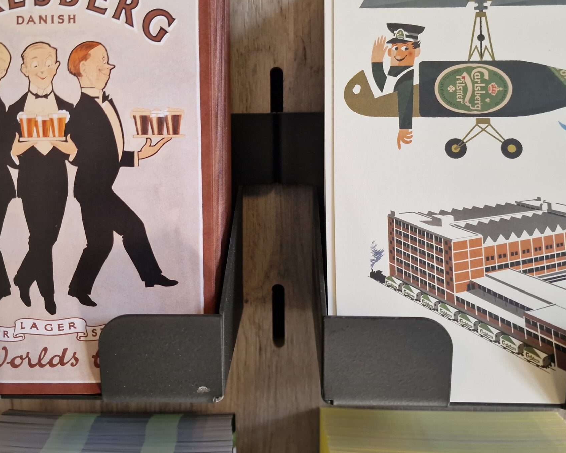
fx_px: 570
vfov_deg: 43.3
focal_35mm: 34
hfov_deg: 52.7
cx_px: 251
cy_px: 211
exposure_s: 1/242
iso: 50
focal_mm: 6.4
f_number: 1.8
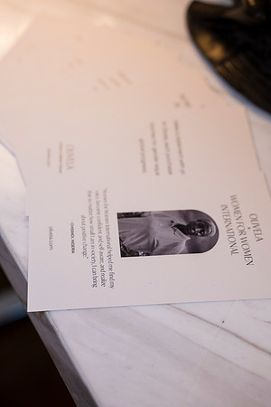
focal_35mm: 62
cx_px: 136
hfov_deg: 21.9
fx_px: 700
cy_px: 204
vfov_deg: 32.4
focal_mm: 62
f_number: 4.5
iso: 800
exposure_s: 1/100
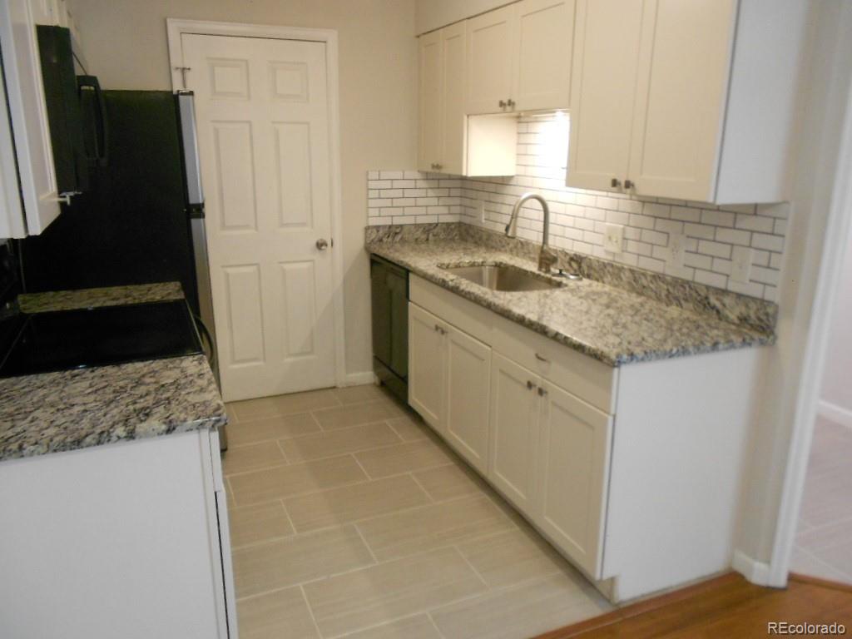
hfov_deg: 67.3
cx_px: 426
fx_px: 640
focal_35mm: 26
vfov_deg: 53.1
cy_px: 320
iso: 400
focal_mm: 4.6
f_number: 3.2
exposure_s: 1/30
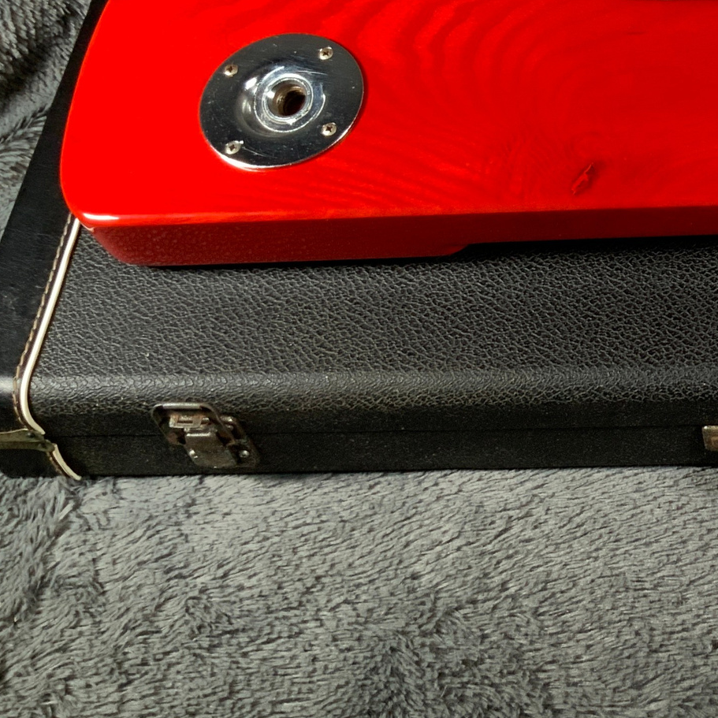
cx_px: 924
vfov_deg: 23.6
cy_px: 121
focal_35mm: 72
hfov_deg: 21.7
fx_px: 1690
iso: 64
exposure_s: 1/78
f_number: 1.8
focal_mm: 3
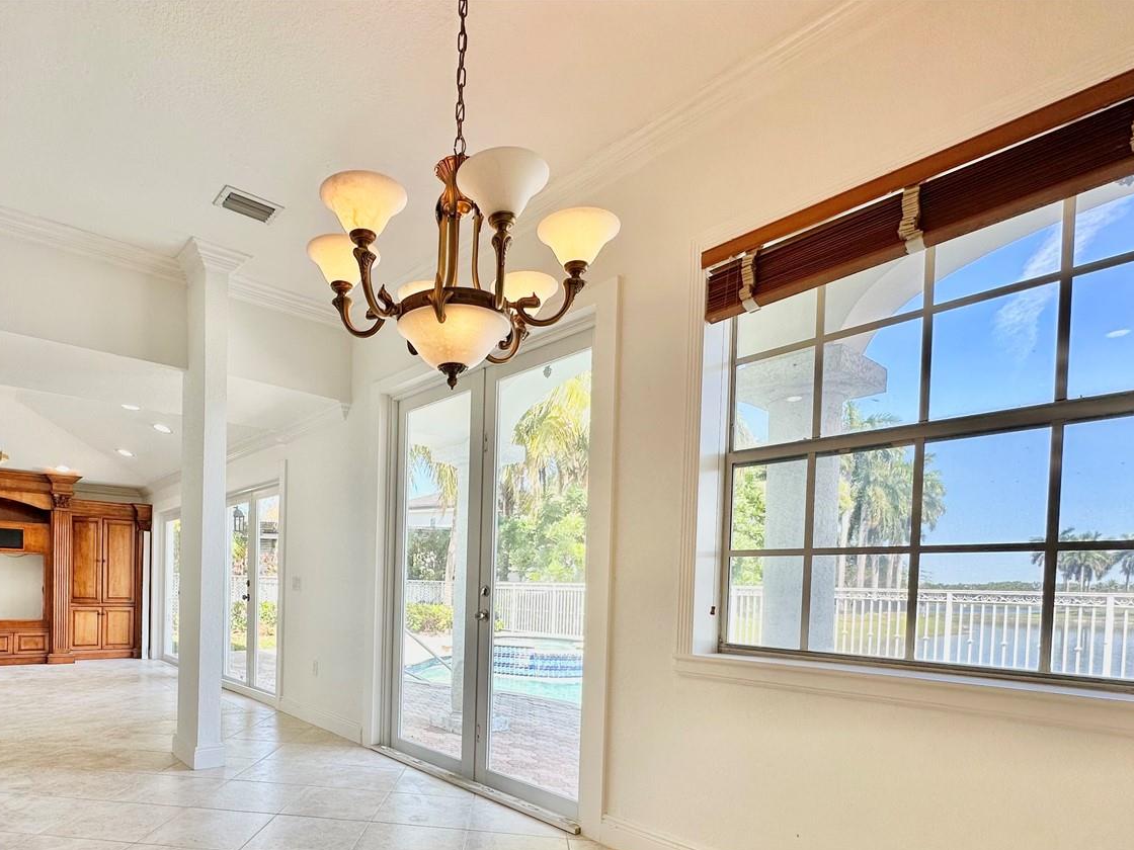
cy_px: 605
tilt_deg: -1.8
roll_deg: -1.8
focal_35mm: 20
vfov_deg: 63.2
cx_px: 429
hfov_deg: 80.3
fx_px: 655
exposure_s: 1/224
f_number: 2.2
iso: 40
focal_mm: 2.22
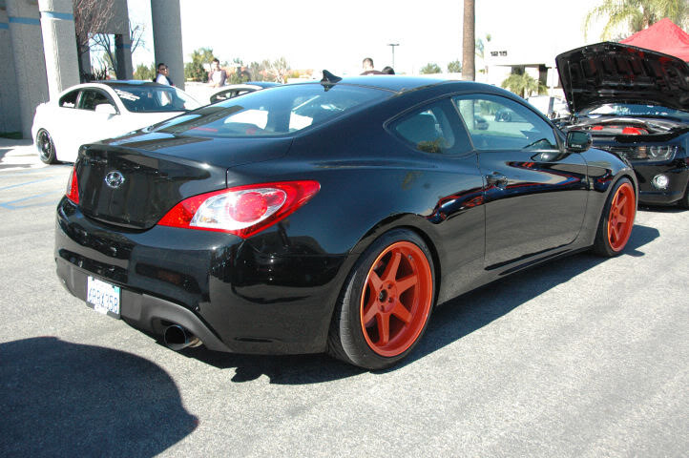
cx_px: 344
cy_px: 229
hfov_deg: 57.3
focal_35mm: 33
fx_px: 631
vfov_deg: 39.9
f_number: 4
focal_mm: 22
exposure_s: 1/1600
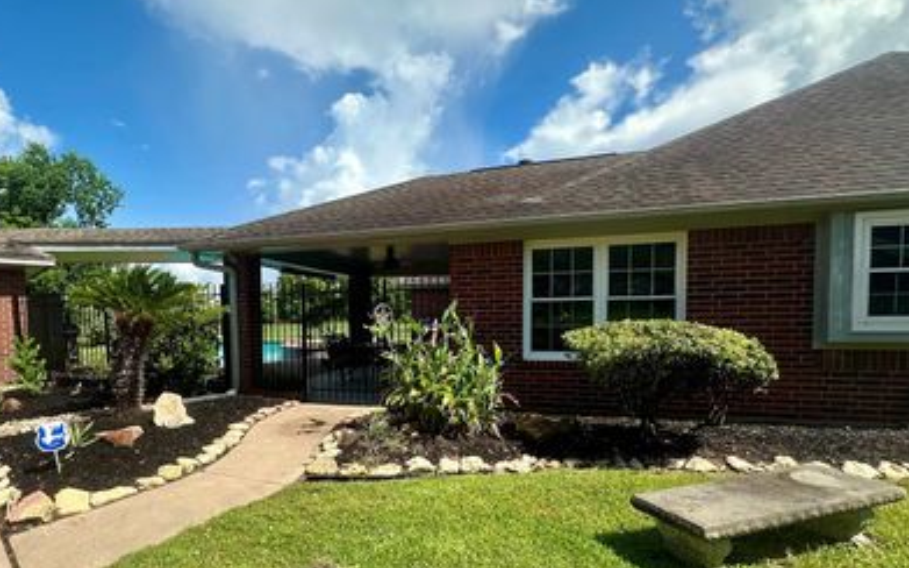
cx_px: 398
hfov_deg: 87.6
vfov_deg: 61.7
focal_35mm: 19
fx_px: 470
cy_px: 339
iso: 40
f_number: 2.2
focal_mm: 2.22
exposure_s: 1/1366
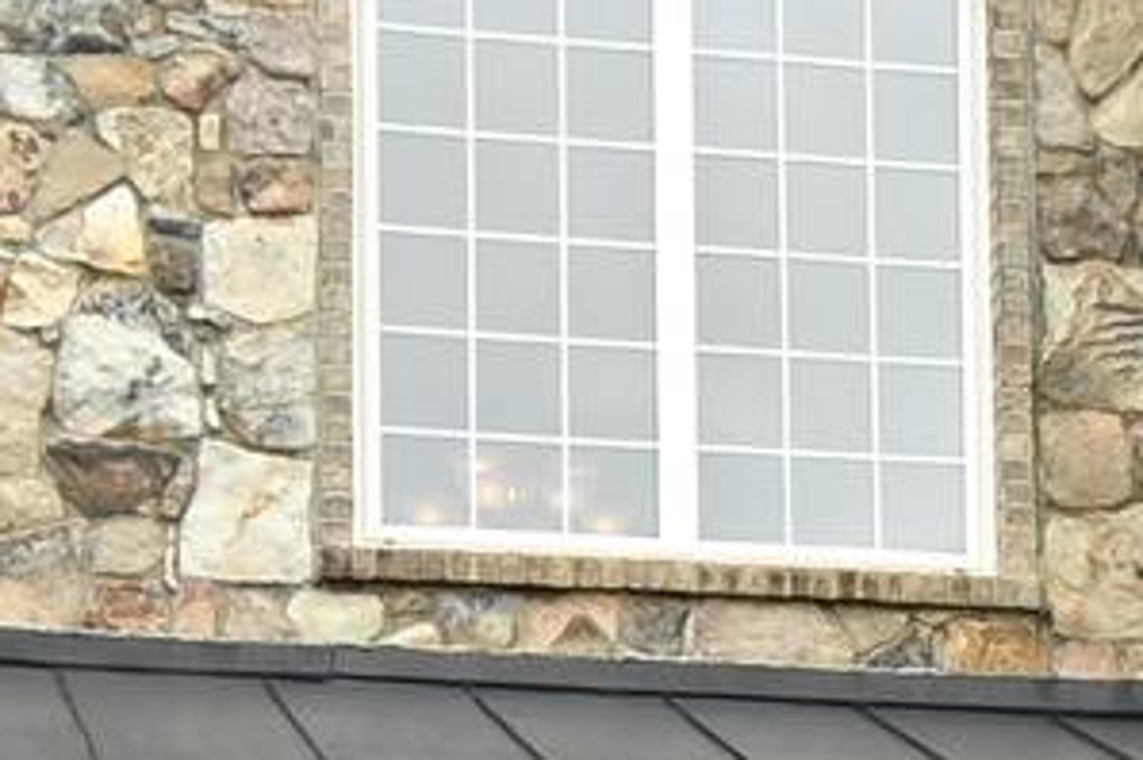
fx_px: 3711
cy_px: 1050
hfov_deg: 17.0
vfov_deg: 11.3
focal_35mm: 117
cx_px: 1212
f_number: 8
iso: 320
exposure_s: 1/250
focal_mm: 11.5
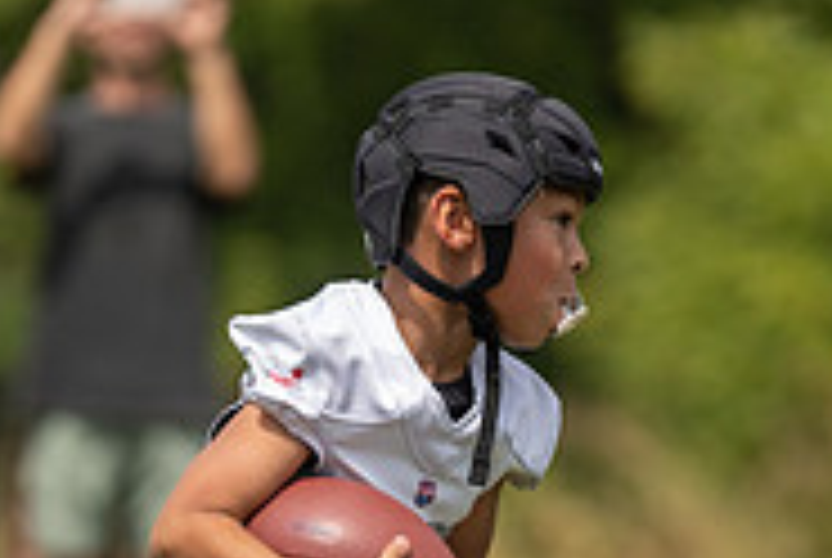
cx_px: 256
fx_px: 14491
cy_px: 677
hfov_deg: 3.3
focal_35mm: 626
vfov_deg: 2.2
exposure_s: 1/1250
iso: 100
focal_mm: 200
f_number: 3.5
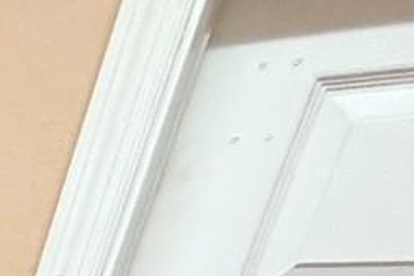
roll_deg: -2.4
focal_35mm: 92
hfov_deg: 12.1
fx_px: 1059
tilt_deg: -24.4
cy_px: 795
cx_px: -772
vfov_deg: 10.8
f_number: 2.2
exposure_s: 1/60
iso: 320
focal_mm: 2.22
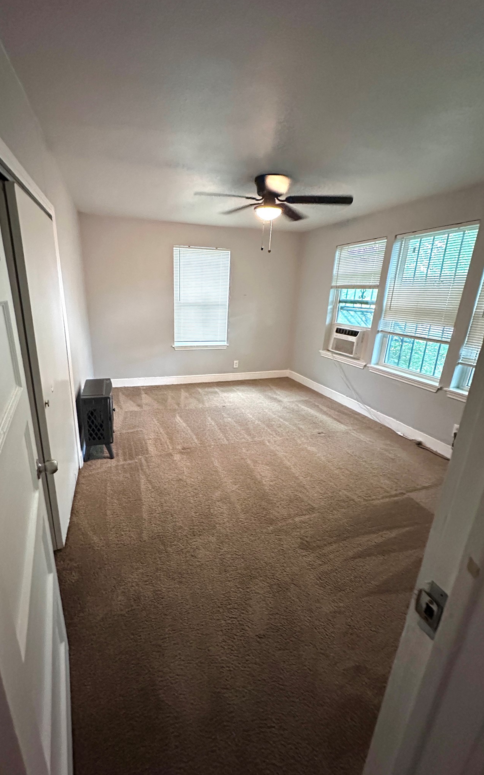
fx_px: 317
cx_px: 206
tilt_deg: -16.7
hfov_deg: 74.3
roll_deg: -2.0
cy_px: 389
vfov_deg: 101.5
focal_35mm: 15
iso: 1000
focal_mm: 2.22
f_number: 2.2
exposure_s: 1/60
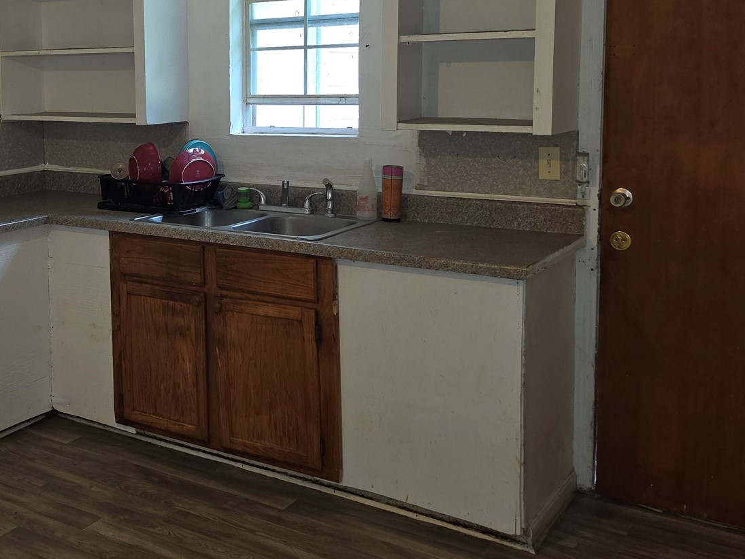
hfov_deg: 42.0
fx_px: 926
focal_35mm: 43
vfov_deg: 33.2
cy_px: 164
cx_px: 152
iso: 50
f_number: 1.4
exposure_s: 1/40
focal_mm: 6.5
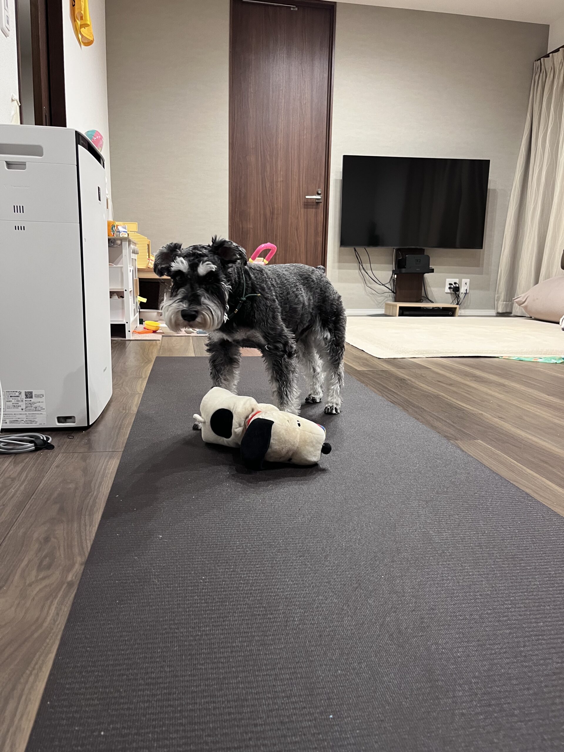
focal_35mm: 26
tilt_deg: -10.8
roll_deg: -2.2
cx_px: 282
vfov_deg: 67.3
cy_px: 376
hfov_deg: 53.1
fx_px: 565
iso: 250
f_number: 1.6
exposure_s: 1/50
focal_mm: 5.1
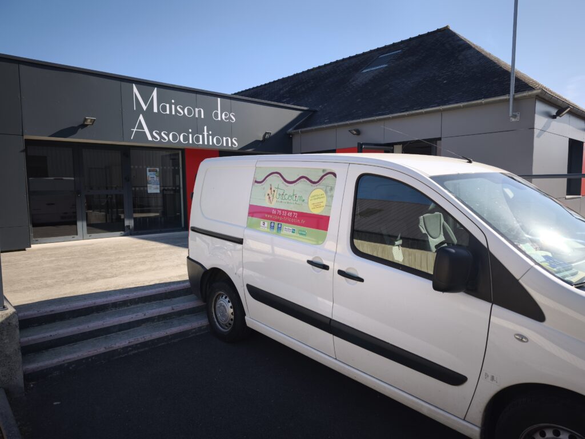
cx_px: 292
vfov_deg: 58.9
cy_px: 220
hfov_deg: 73.9
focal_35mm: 23
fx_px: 389
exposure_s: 1/1158
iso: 50
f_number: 1.6
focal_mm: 6.57
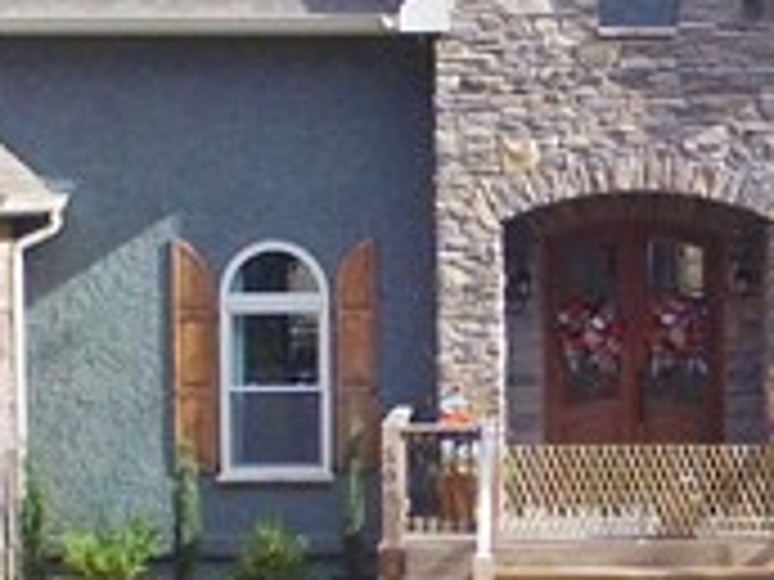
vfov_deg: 12.4
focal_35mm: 119
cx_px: 554
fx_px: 2661
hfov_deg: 16.5
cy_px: 387
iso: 100
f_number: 2.8
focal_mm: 3.61
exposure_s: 1/458
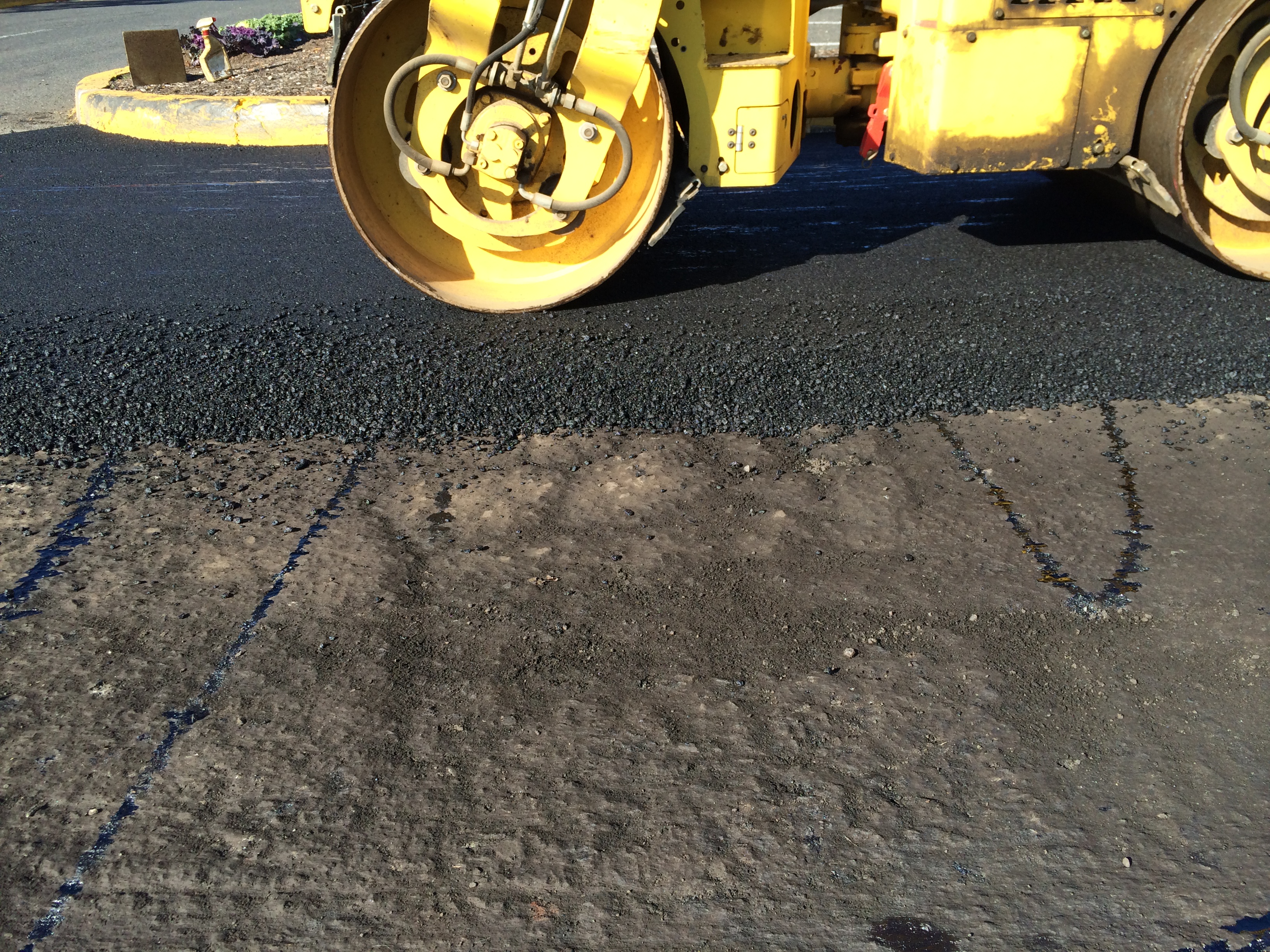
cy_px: 476
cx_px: 635
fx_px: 1101
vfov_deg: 46.8
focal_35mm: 30
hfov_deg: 60.0
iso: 32
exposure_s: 1/805
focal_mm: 4.12
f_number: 2.2
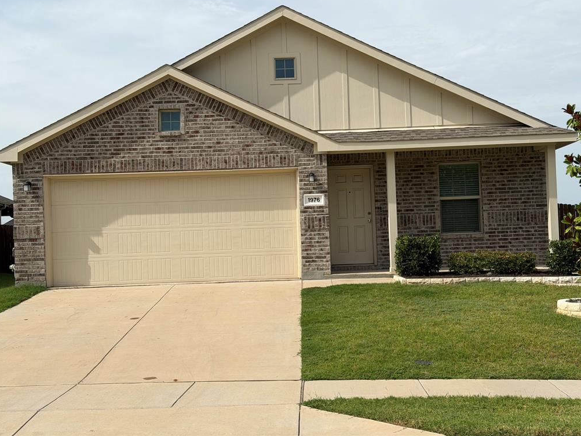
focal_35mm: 49
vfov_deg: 29.7
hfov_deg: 38.9
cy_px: 214
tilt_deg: +2.9
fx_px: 822
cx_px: 294
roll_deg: +2.8
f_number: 1.78
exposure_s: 1/7143
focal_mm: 6.76
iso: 64
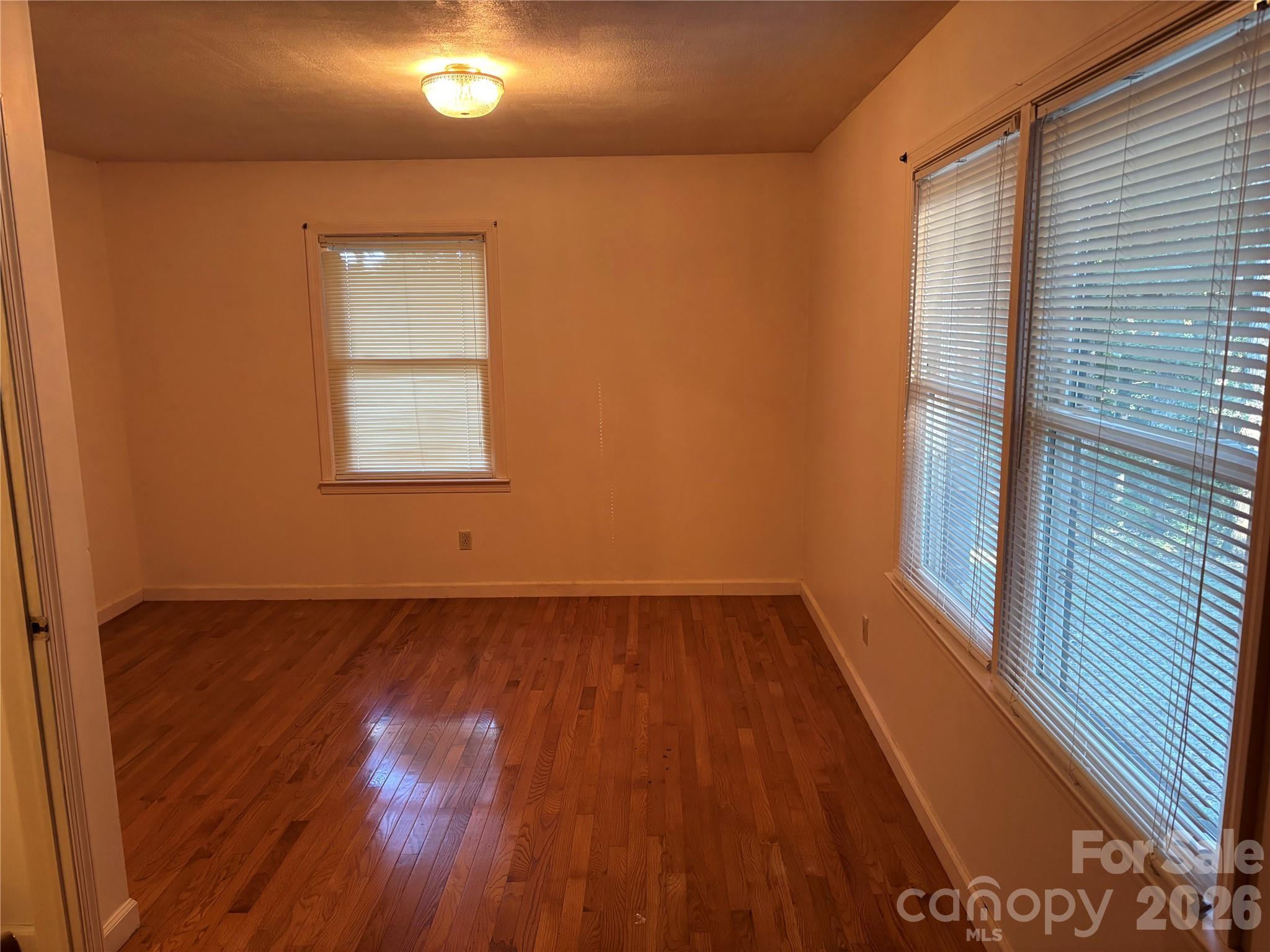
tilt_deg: -10.5
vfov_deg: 53.1
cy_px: 476
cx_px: 635
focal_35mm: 26
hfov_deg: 67.3
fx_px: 954
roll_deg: +0.4
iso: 320
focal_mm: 5.96
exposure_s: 1/60
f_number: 1.6
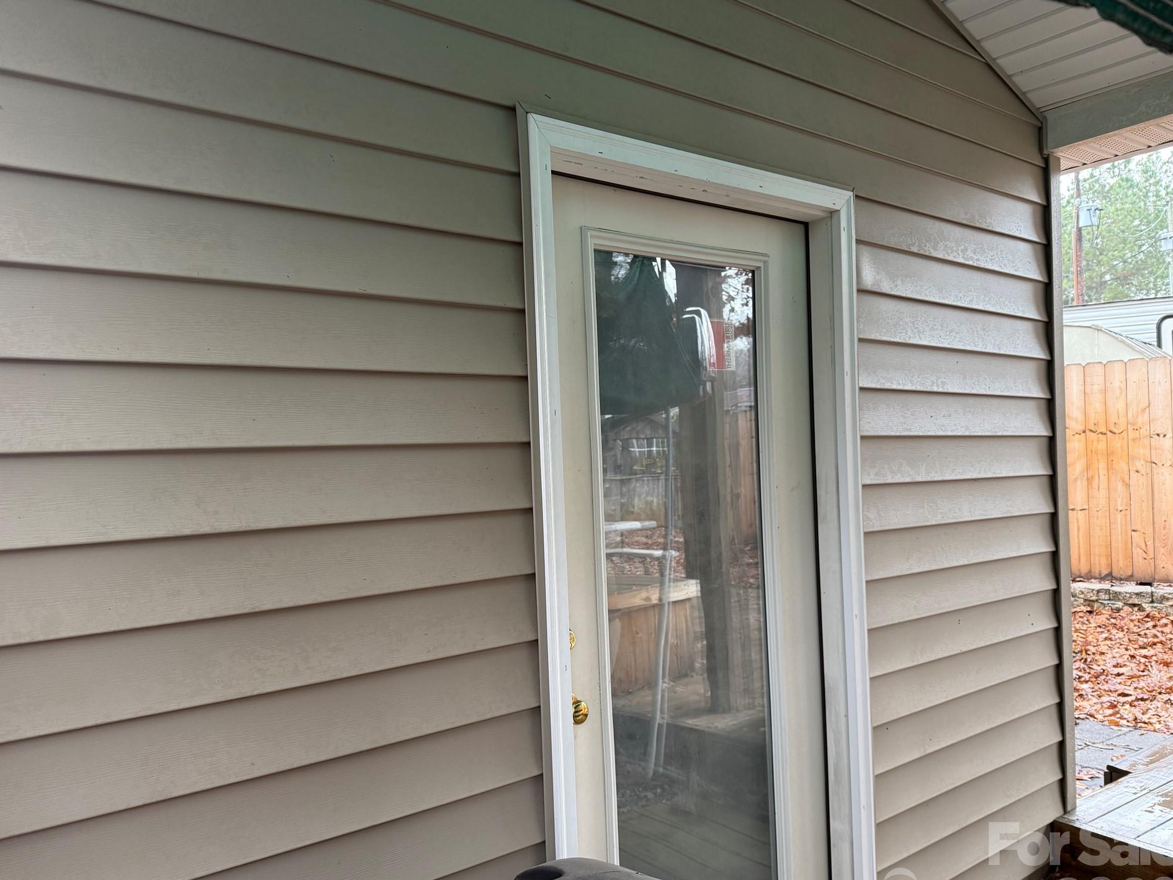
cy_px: 467
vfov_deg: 53.0
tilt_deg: -1.1
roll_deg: +2.6
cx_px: 551
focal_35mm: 26
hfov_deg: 67.2
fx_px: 881
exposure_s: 1/121
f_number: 1.78
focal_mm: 6.76
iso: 160
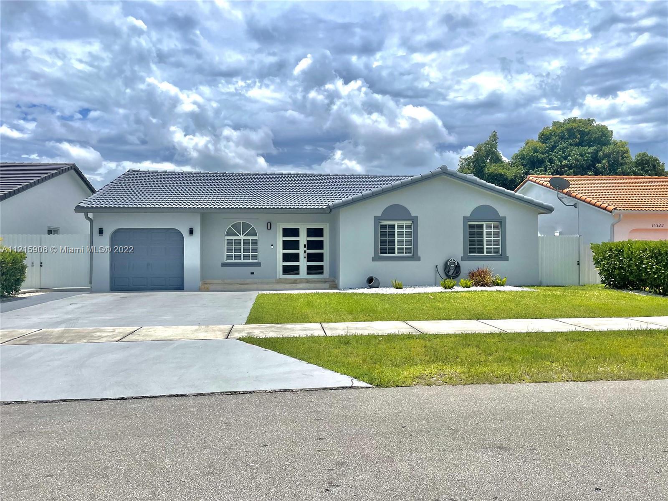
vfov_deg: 53.0
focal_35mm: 26
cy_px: 250
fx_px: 502
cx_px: 334
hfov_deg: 67.3
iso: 32
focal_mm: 4.2
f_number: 1.6
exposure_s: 1/9804
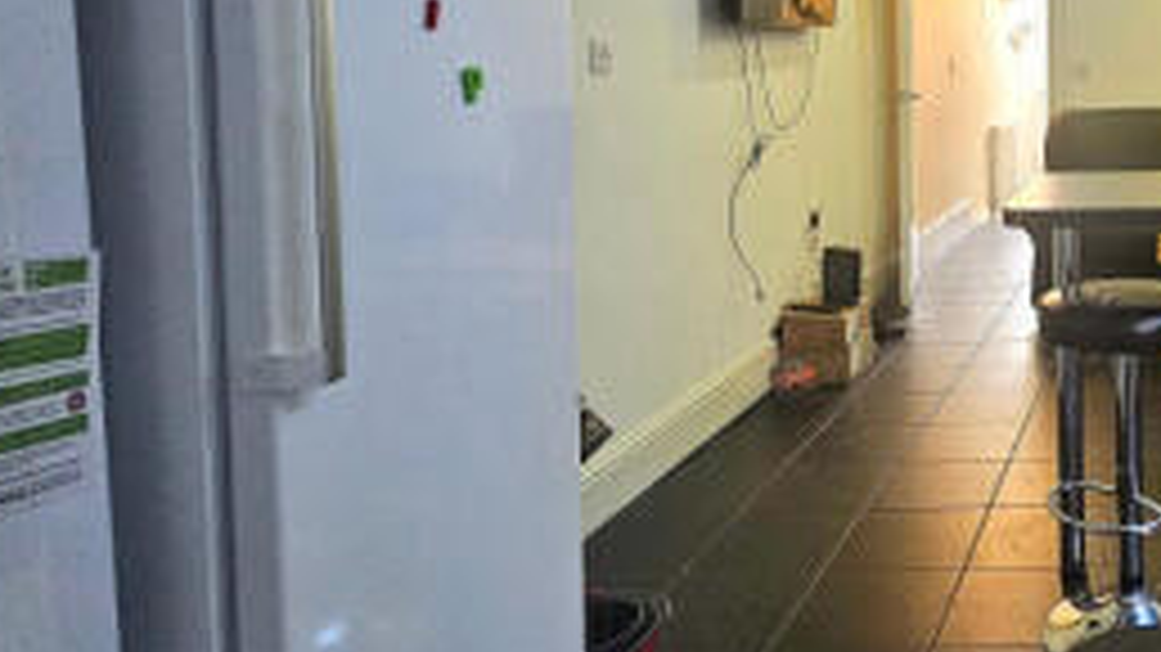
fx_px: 985
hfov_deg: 48.1
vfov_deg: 34.6
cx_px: 1208
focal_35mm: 32
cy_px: 65
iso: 320
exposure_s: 1/33
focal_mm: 2.2
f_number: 2.2
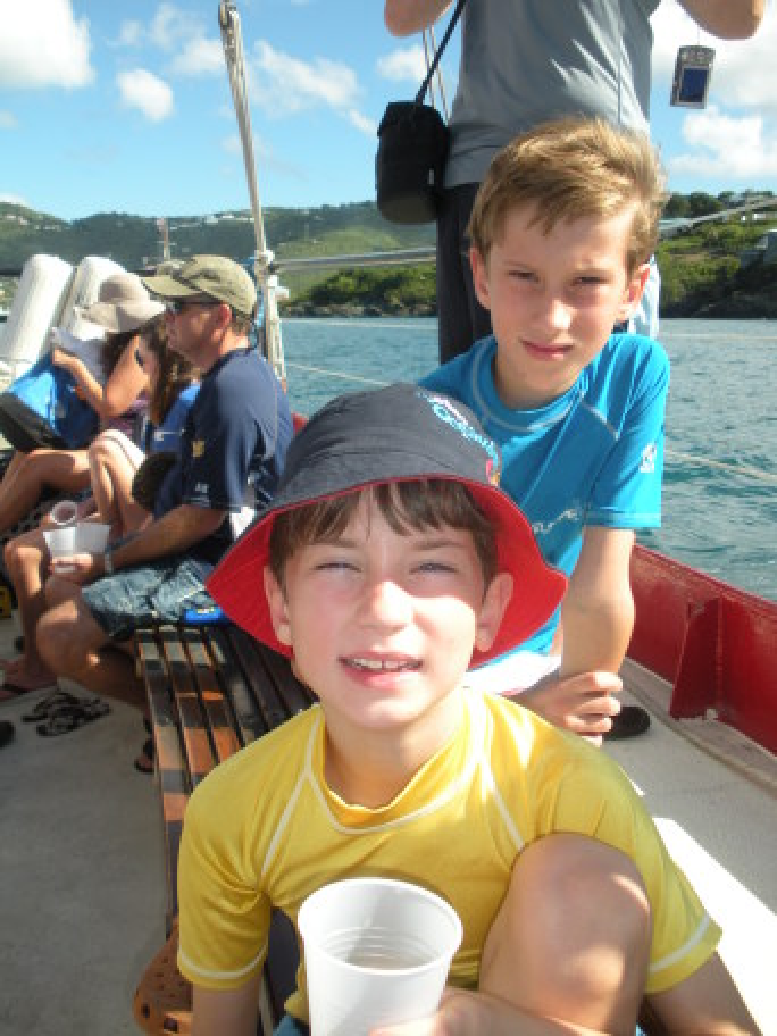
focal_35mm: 36
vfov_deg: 51.4
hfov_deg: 39.7
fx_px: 1077
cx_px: 388
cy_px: 518
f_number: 3.5
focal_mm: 6.3
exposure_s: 1/392
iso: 64
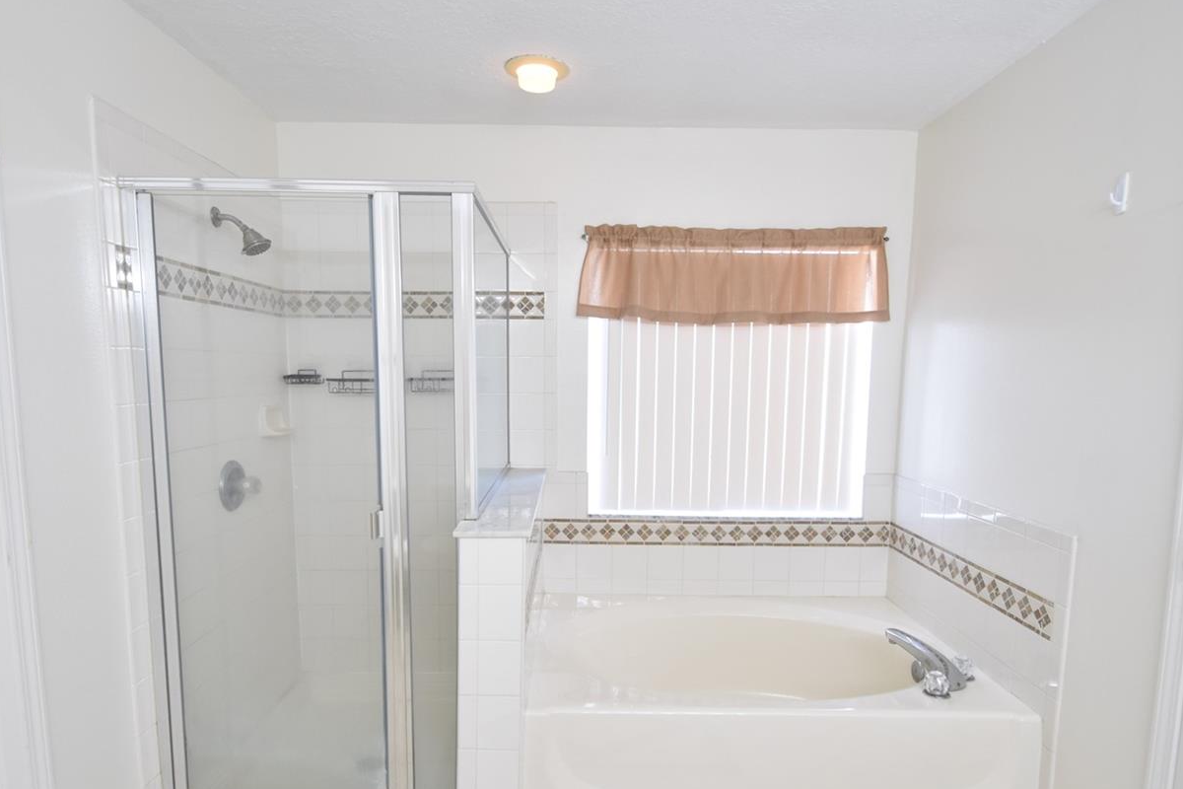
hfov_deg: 84.0
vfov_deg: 61.7
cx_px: 590
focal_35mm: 20
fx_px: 657
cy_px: 442
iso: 800
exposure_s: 1/60
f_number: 3.5
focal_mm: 10
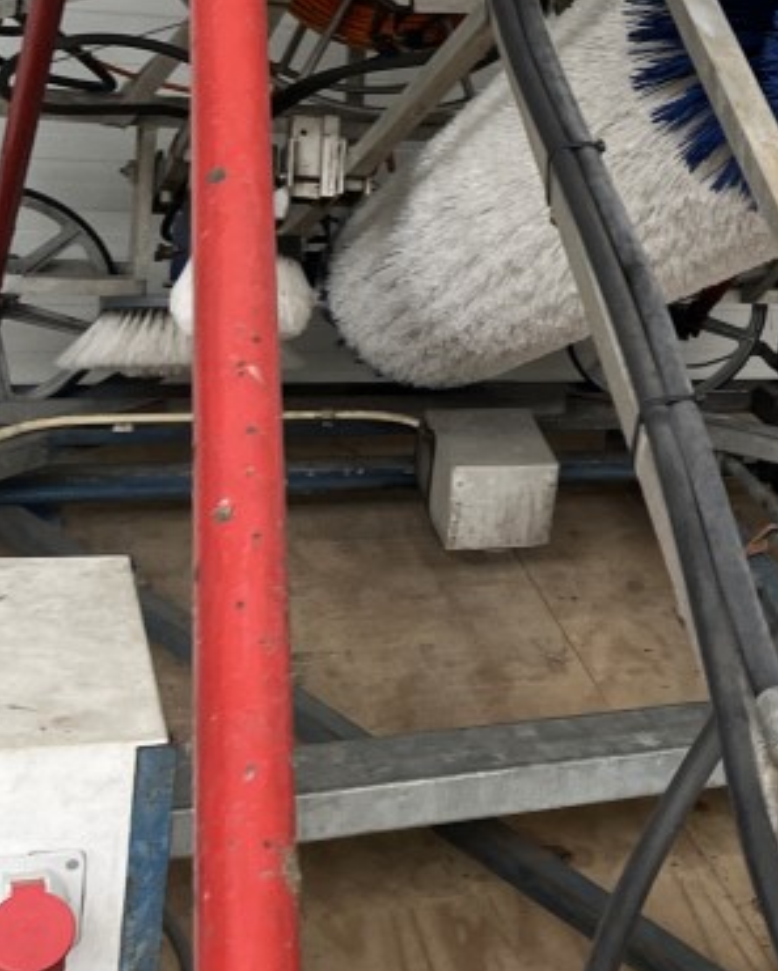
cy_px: 225
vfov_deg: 26.7
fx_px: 2014
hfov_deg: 19.2
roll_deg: -9.2
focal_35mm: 70
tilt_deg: -9.9
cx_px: 1168
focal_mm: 5.1
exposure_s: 1/121
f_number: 1.6
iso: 80
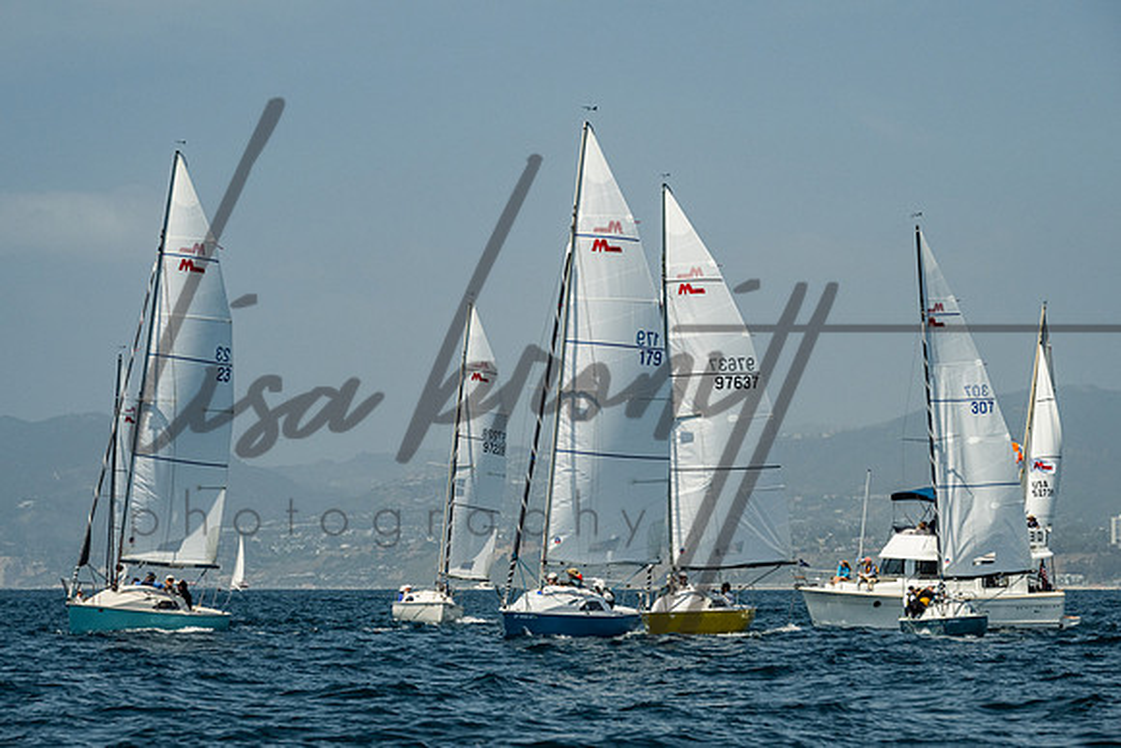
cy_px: 383
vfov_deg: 9.1
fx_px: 4684
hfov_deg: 13.6
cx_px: 537
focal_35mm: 150
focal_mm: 120
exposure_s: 1/2000
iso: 320
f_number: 6.3
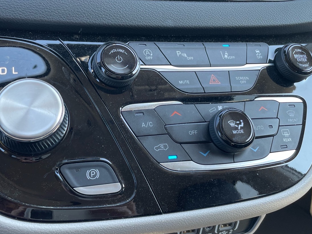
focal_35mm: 38
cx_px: 137
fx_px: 342
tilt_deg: -24.9
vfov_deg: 37.7
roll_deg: -1.9
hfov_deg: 48.9
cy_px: 107
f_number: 1.6
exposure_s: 1/121
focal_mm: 4.2
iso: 100
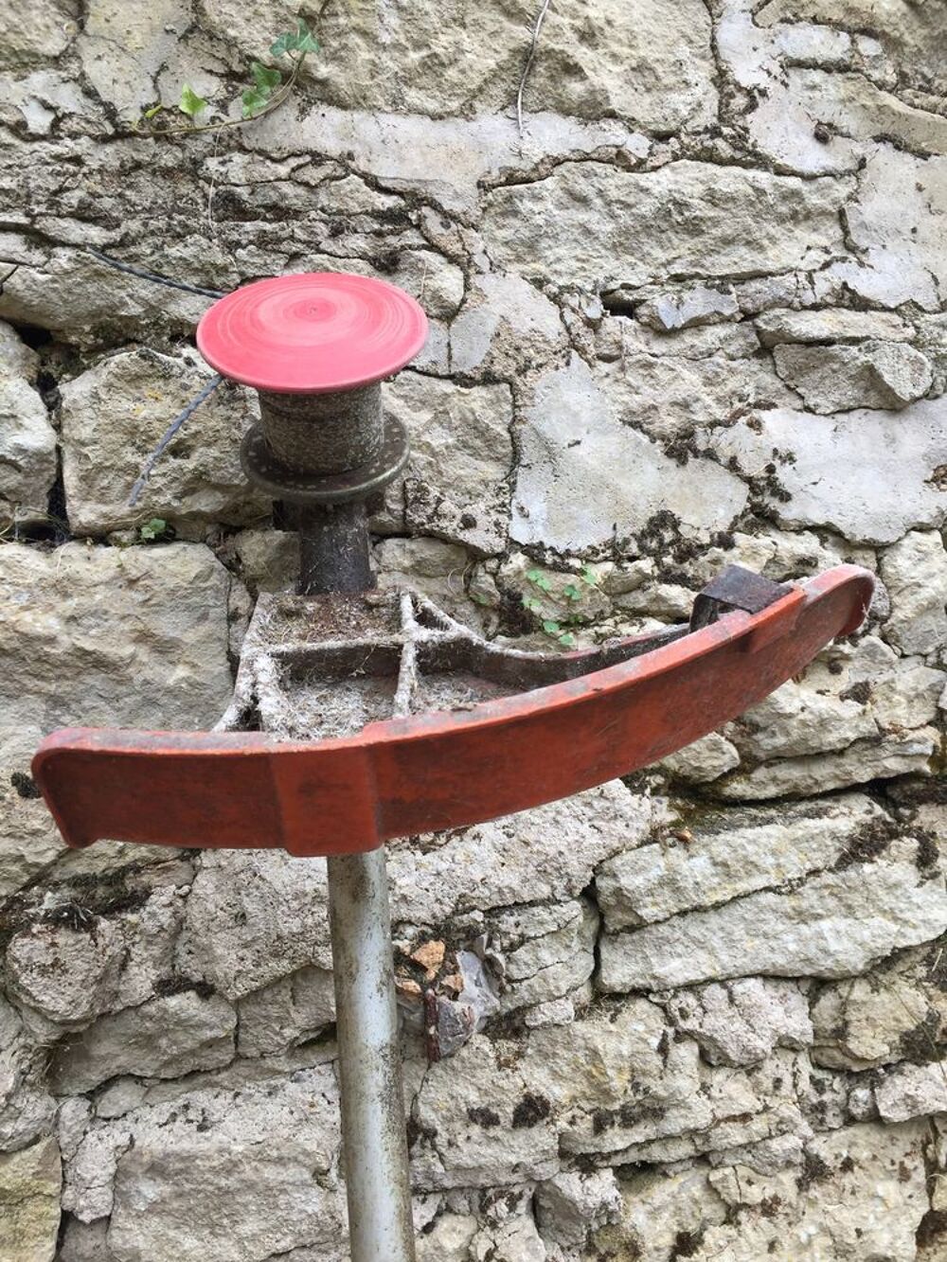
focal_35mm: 29
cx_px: 474
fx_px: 1058
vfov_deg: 61.7
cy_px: 631
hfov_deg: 48.2
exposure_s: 1/416
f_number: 2.2
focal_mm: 4.15
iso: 32
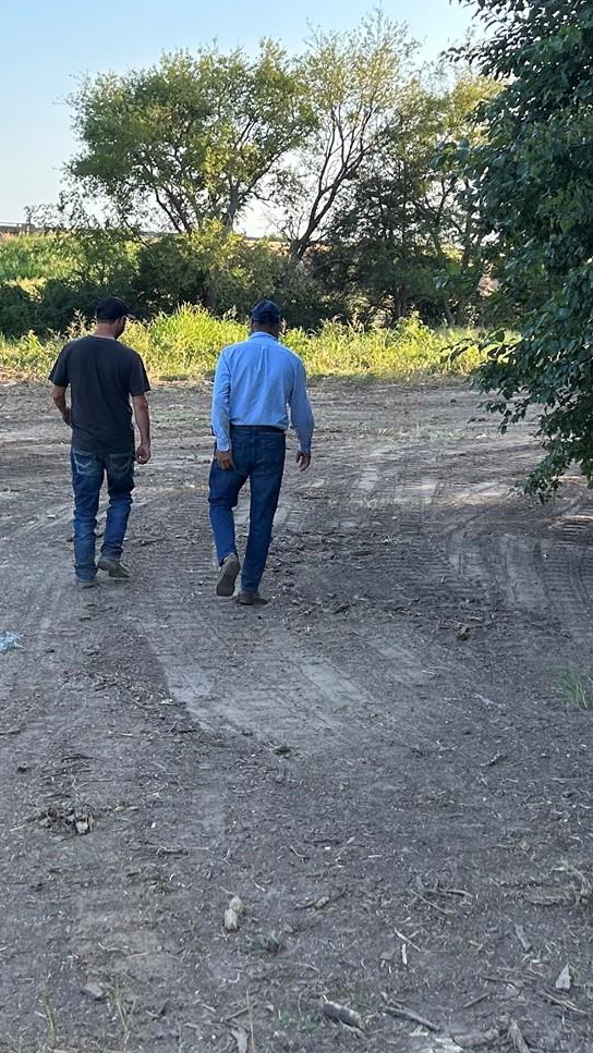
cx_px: 306
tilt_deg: -0.8
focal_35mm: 60
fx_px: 1677
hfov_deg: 20.1
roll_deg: -2.4
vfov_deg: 34.5
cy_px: 342
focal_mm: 5.7
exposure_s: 1/1361
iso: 50
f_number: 1.5
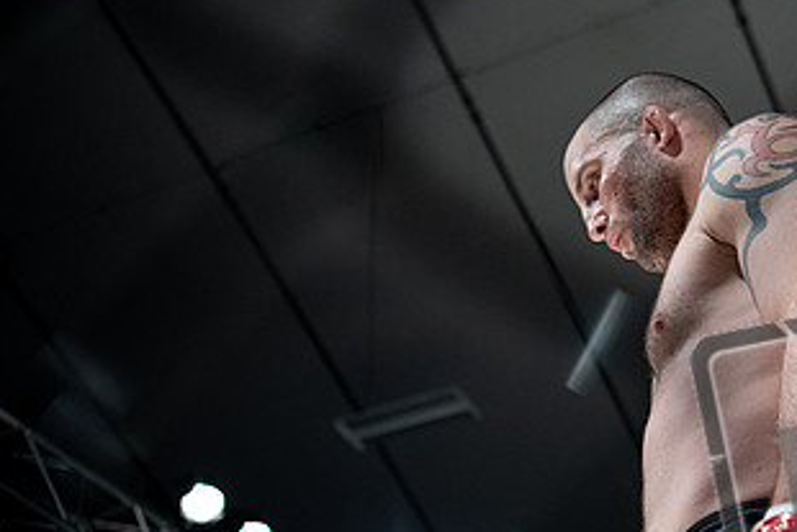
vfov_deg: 19.1
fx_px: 1573
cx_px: 697
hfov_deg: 27.5
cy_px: 379
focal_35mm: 71
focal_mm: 38
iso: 1250
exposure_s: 1/1000
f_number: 2.8
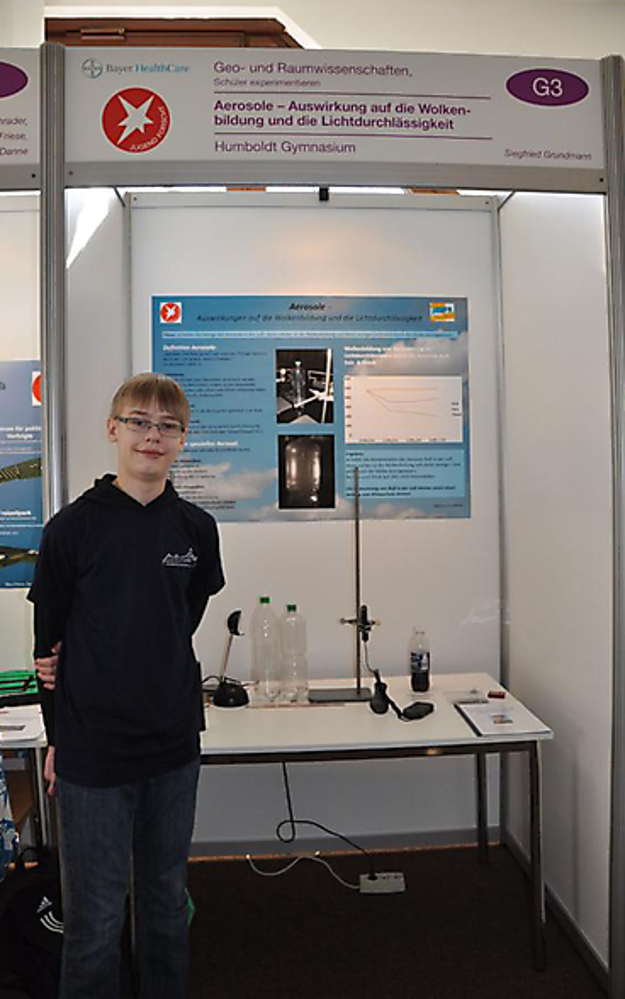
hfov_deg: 44.6
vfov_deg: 66.4
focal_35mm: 28
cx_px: 314
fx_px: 762
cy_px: 502
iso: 450
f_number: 3.5
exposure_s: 1/125
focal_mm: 18
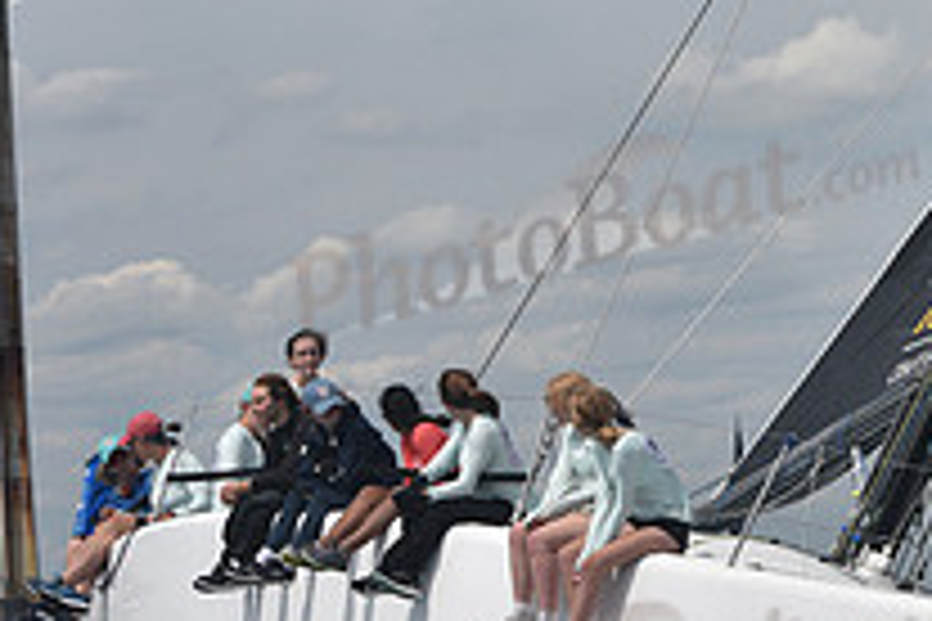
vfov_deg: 5.2
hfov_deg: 7.7
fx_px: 6886
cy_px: 398
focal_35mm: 266
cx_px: 1157
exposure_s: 1/800
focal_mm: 95
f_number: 8
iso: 320
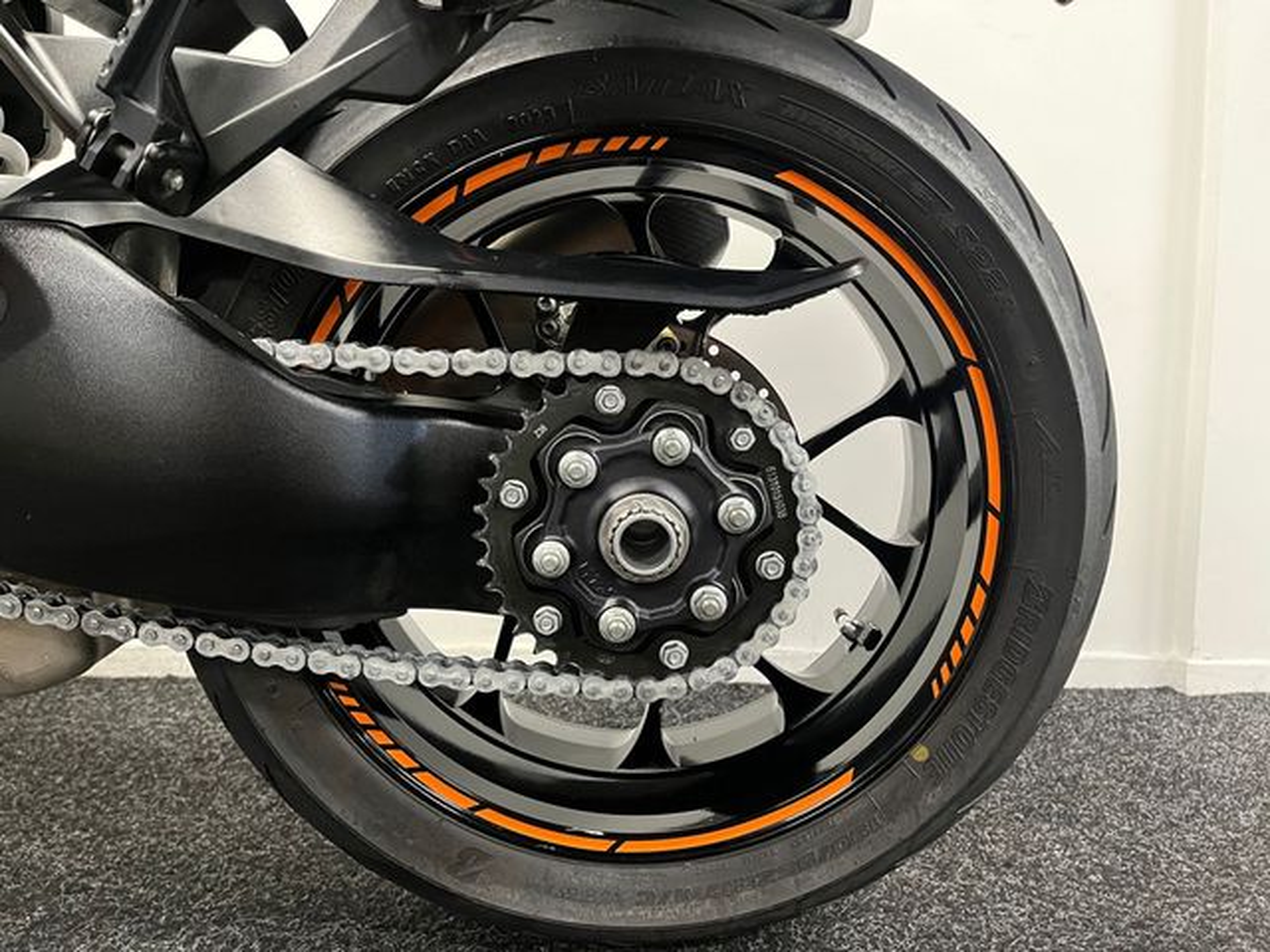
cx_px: 635
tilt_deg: -4.6
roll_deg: -0.6
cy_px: 476
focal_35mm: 26
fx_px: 954
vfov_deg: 53.1
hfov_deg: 67.3
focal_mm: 5.1
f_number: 1.6
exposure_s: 1/33
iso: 500
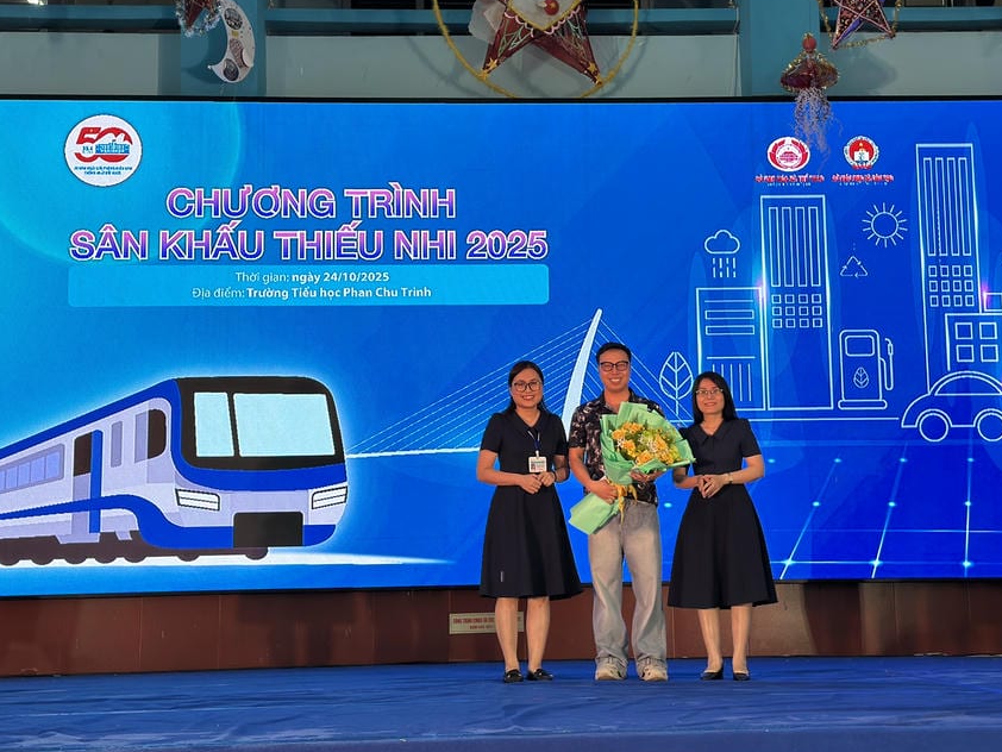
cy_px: 333
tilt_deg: +8.2
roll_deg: +1.2
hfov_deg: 33.7
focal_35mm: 57
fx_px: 1650
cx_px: 566
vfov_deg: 25.7
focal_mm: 6.86
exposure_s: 1/276
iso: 80
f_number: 1.78
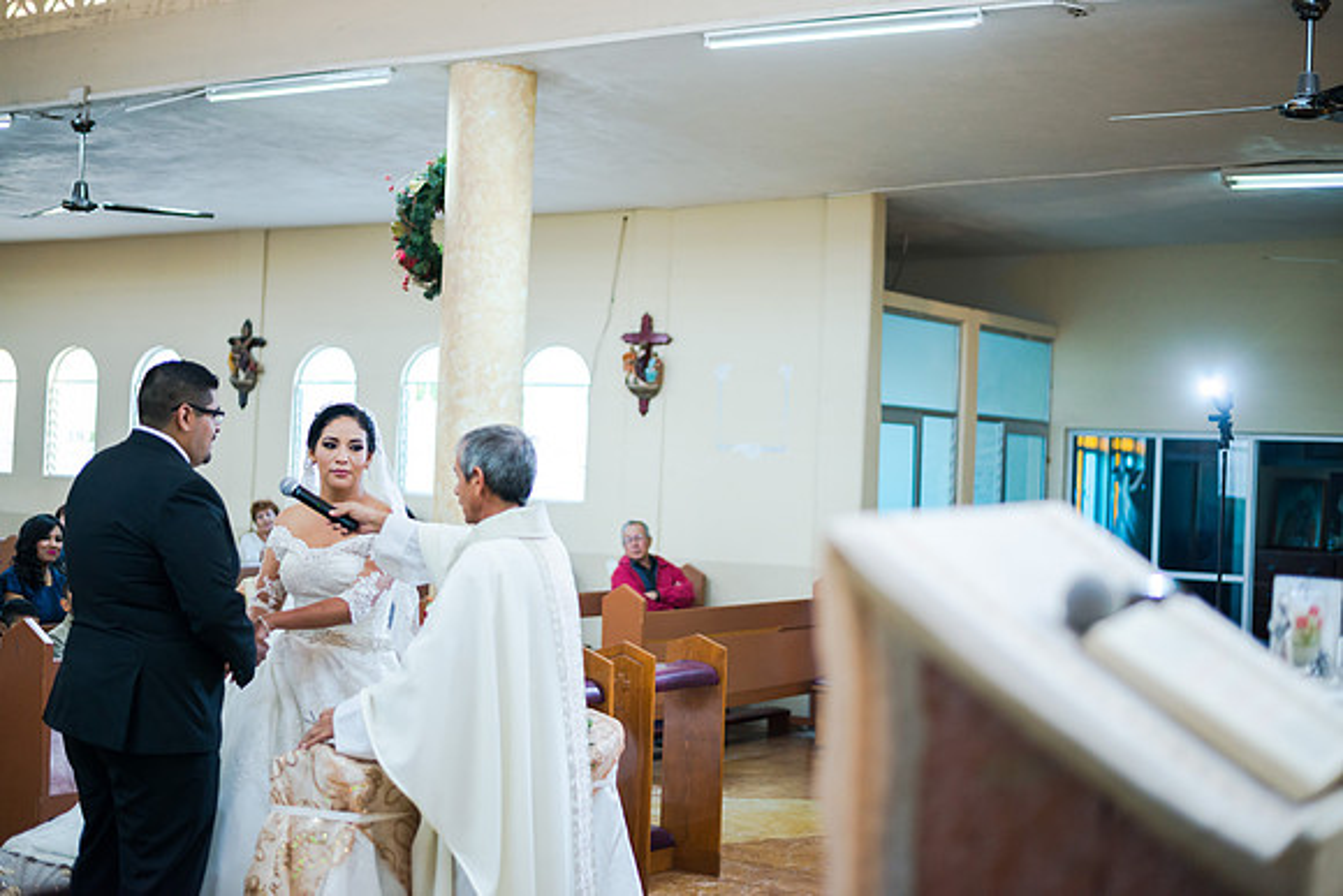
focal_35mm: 50
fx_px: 1866
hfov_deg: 39.6
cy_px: 448
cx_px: 672
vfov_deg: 27.0
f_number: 1.8
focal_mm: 50
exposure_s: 1/200
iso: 1000
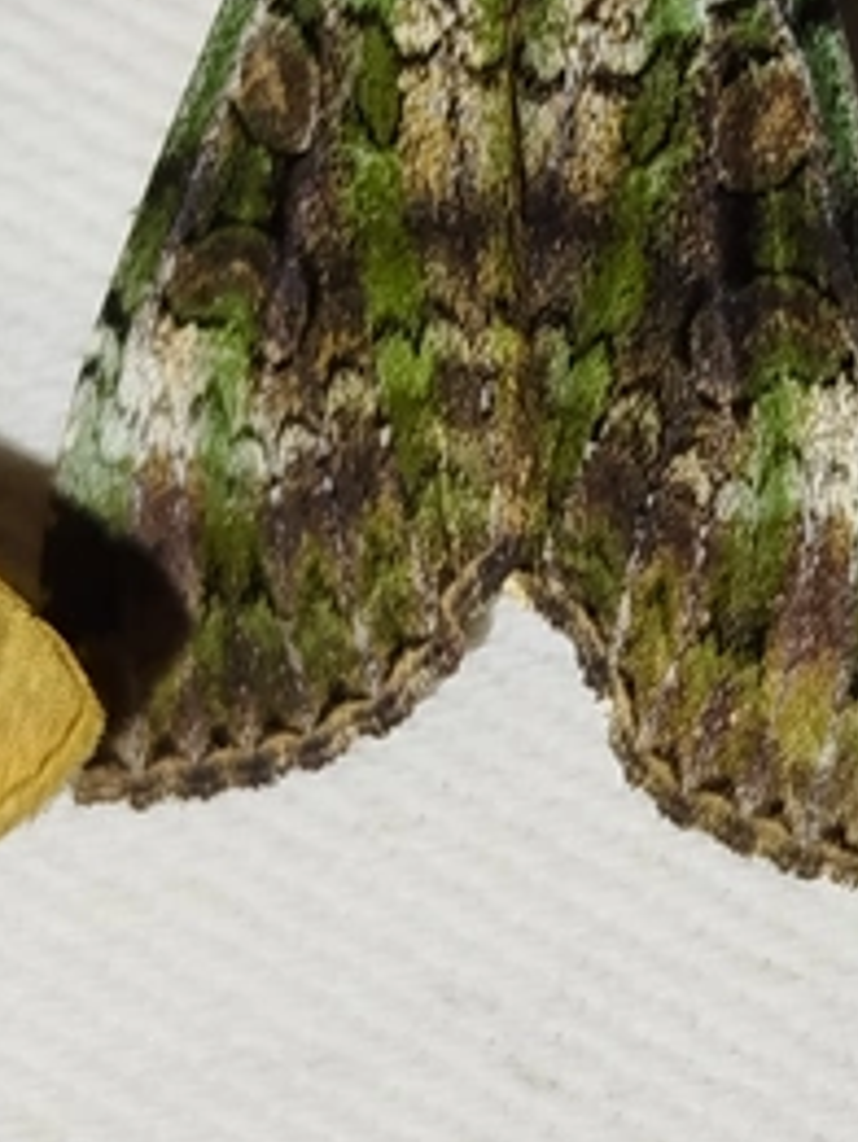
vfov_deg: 14.6
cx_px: 547
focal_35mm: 135
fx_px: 4458
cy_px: 333
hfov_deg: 11.0
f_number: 1.7
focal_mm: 5.31
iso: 64
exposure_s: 1/50
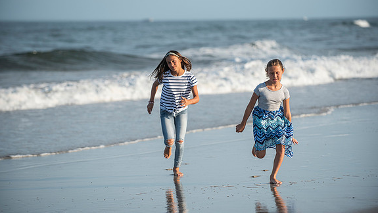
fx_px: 1695
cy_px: 104
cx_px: 189
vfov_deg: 7.2
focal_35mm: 169
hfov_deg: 12.7
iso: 250
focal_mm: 160
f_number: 3.5
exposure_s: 1/4000
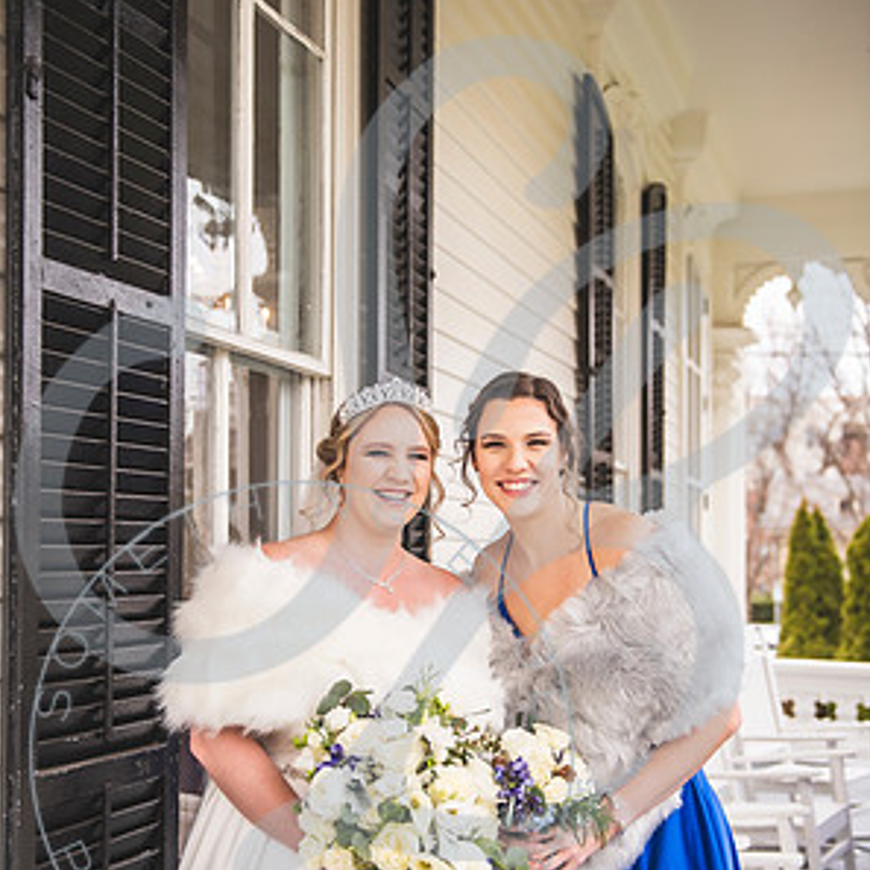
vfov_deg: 37.4
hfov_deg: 37.6
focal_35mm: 45
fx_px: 1280
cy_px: 530
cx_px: 434
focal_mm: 35
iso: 100
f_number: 2.8
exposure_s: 1/250
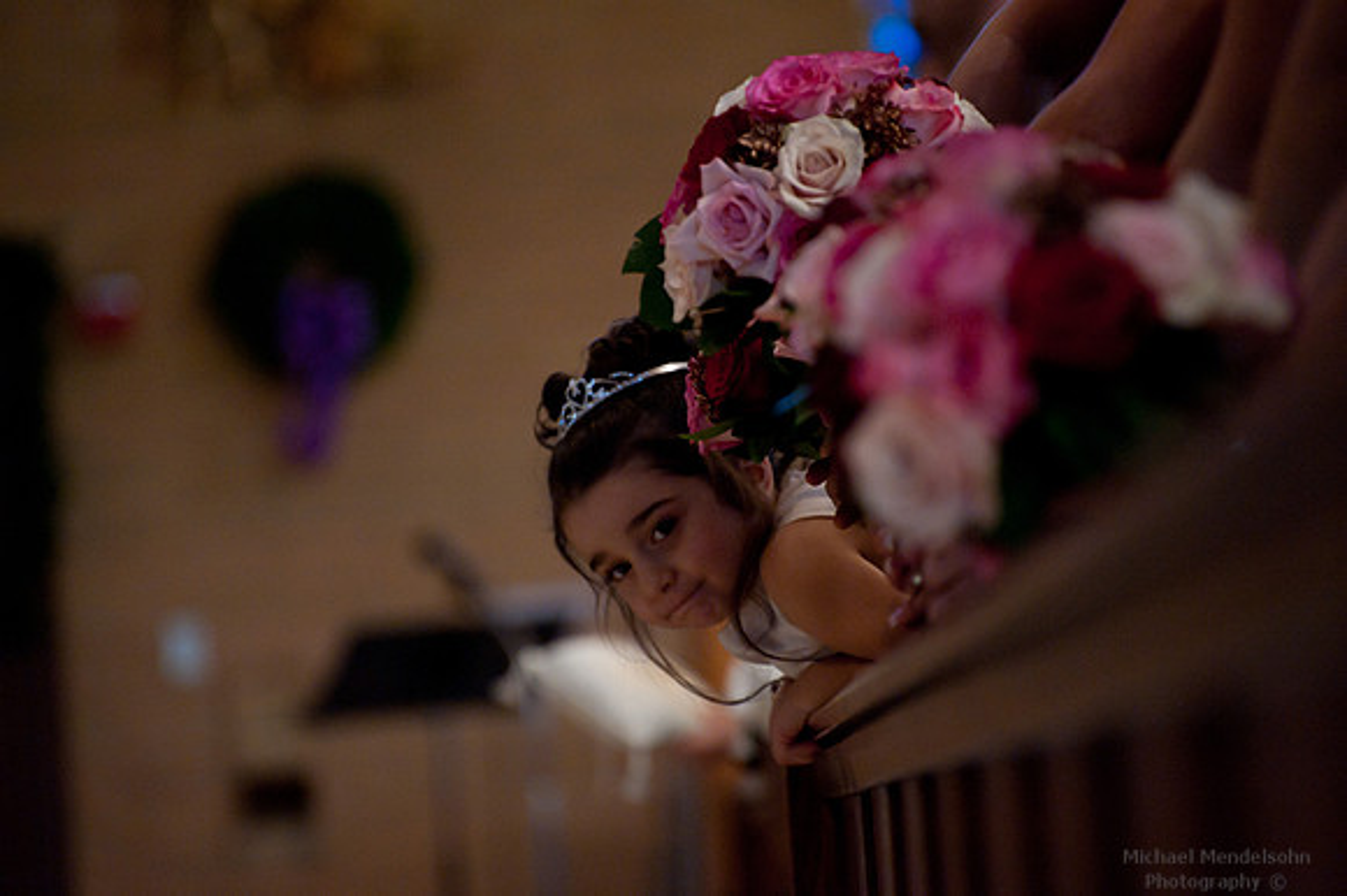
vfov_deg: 5.1
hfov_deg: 7.6
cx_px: 674
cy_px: 448
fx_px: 10096
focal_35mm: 270
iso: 3200
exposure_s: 1/60
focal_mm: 270
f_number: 5.6
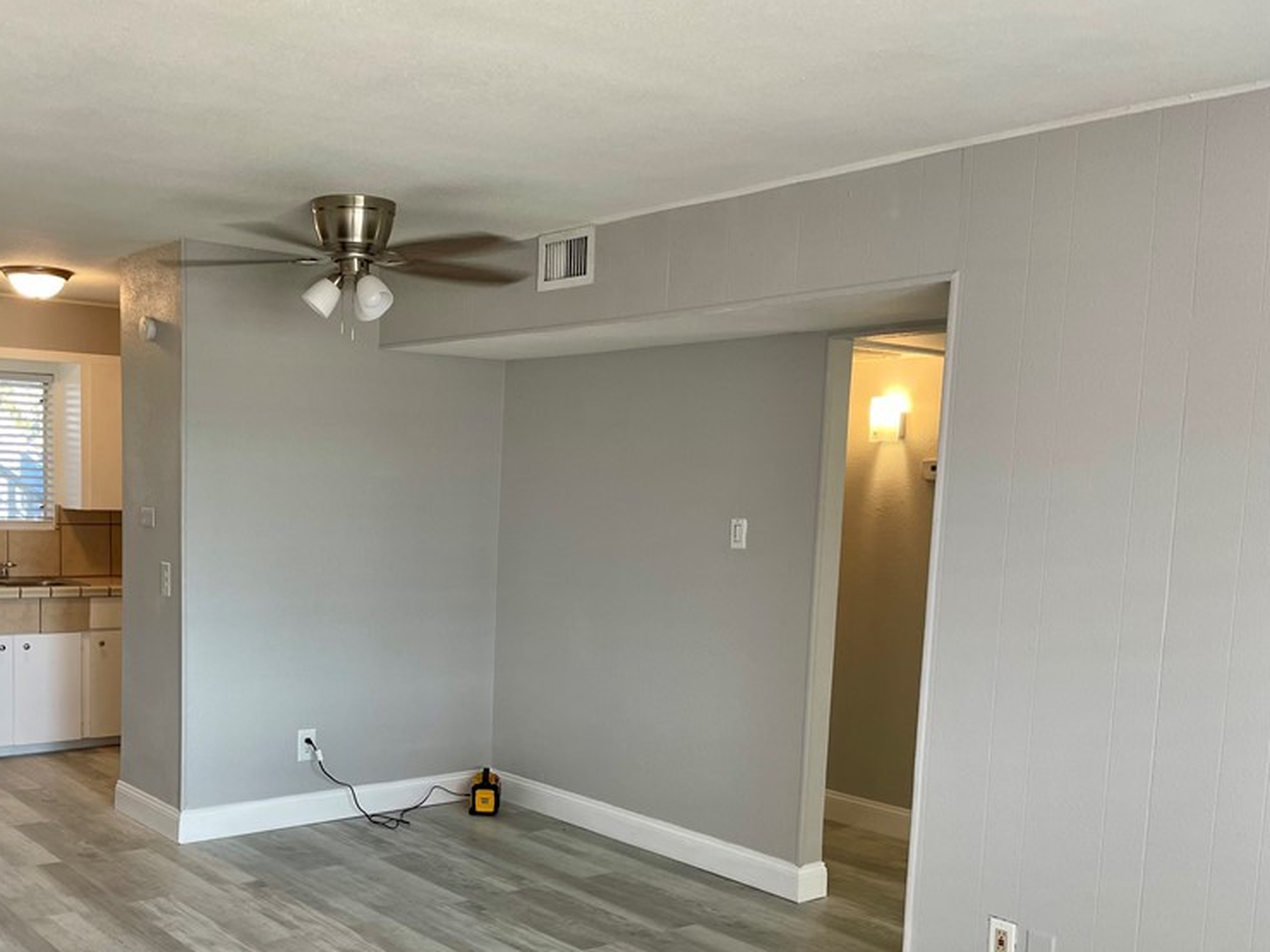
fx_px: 1321
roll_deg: -1.8
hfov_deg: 50.2
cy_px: 612
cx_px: 393
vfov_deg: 39.3
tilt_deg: -6.9
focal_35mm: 36
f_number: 1.6
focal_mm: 4.2
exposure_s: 1/60
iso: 64
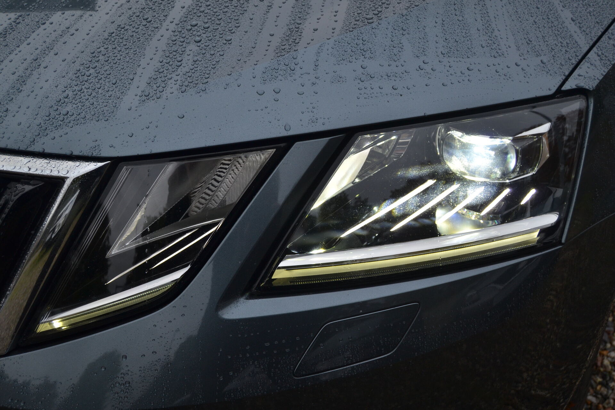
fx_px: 589
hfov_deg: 55.1
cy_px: 205
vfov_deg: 38.4
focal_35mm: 34
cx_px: 308
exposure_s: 1/125
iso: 220
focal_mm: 23
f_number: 5.6
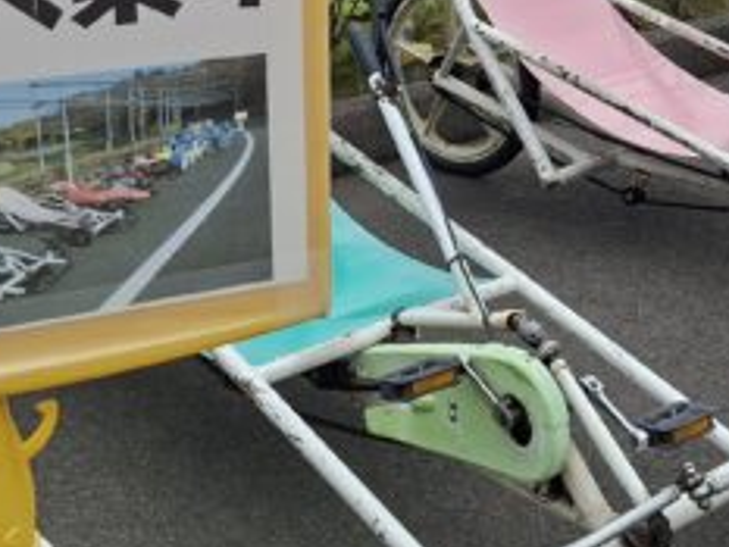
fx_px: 1580
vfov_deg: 18.9
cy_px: -44
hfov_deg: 25.0
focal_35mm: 75
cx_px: 688
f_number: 1.8
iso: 40
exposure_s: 1/2404
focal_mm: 5.54
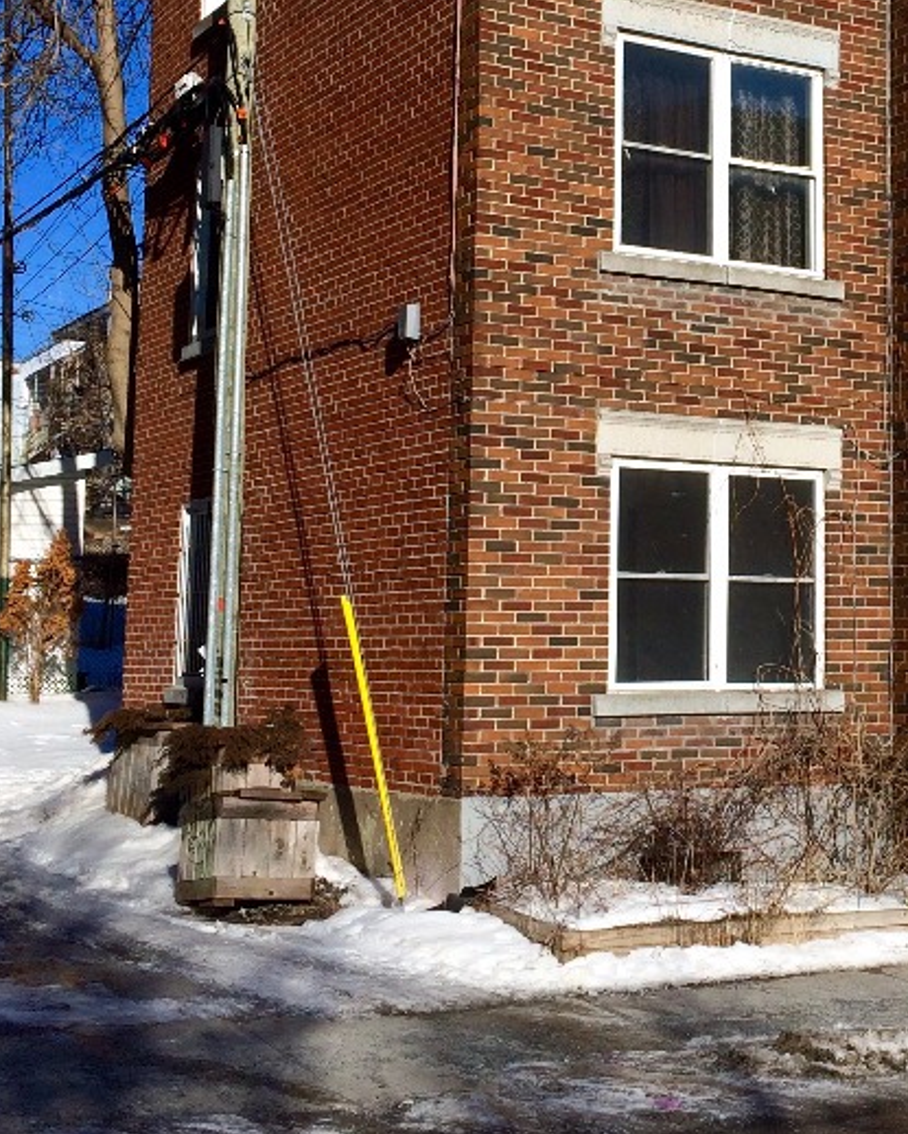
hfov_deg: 25.0
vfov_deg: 31.7
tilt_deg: +6.1
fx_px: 1980
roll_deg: +1.1
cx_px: 834
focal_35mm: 59
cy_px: 377
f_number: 2.2
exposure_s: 1/3165
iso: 32
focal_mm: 4.15
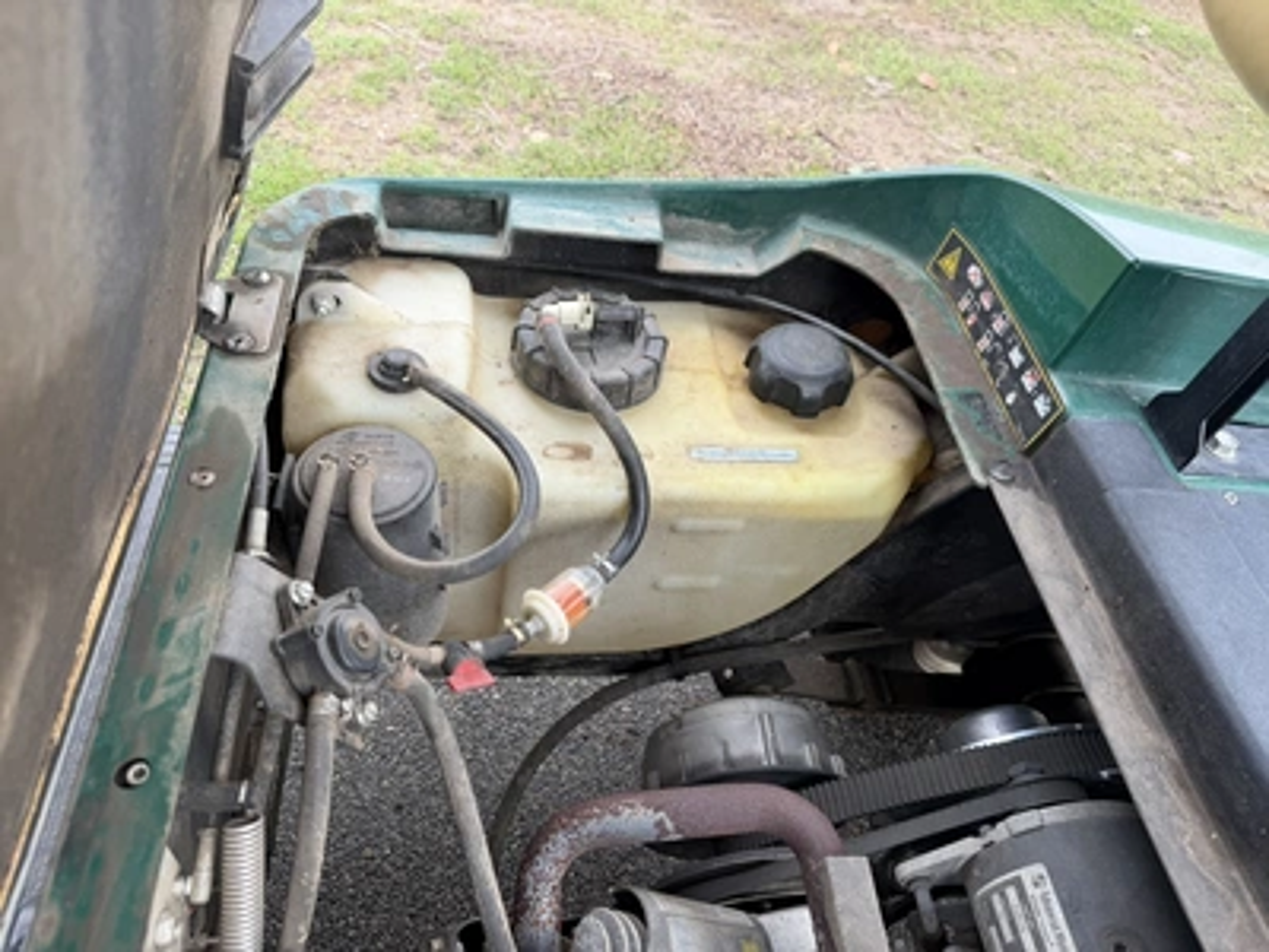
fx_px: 880
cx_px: 634
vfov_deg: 56.8
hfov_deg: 71.6
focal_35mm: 24
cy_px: 476
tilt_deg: -45.9
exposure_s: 1/158
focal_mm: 6.76
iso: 64
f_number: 1.78
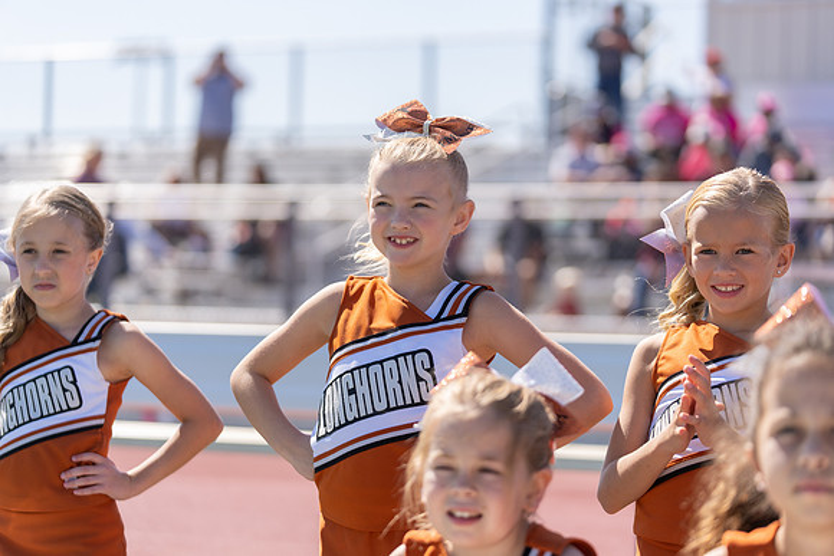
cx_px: 417
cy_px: 278
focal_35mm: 106
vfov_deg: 12.9
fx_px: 2456
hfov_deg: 19.3
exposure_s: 1/1250
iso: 100
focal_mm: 106
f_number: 2.8
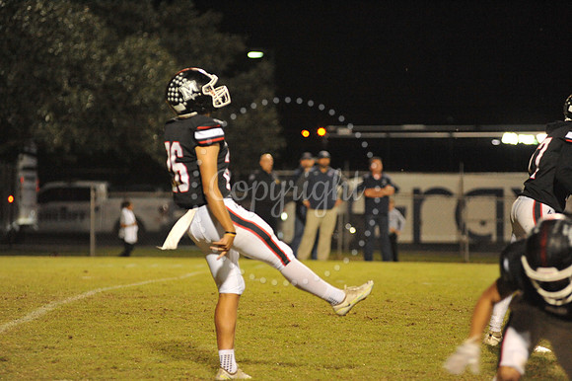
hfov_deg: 10.3
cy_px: 190
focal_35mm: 200
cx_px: 286
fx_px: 3176
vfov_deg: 6.9
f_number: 4
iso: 6400
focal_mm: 200
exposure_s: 1/320
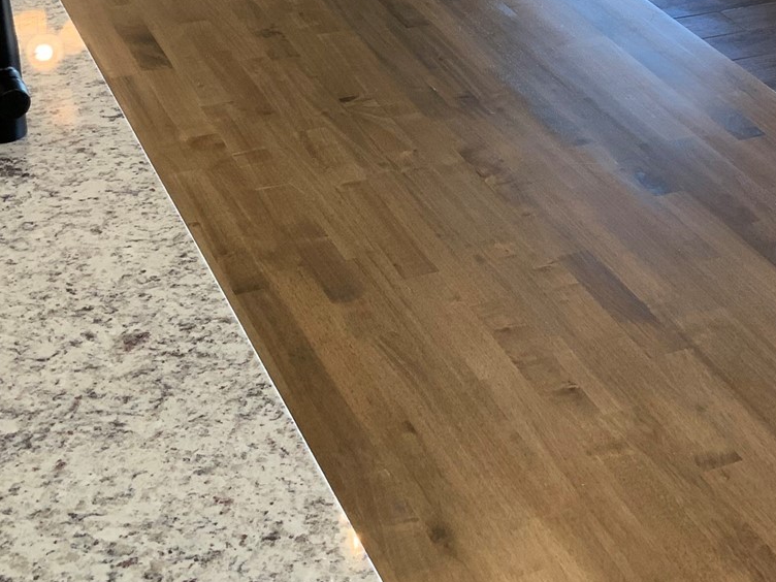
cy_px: -24
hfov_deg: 26.1
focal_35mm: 74
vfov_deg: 19.2
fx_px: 1659
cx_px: 560
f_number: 1.8
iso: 32
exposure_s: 1/60
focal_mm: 3
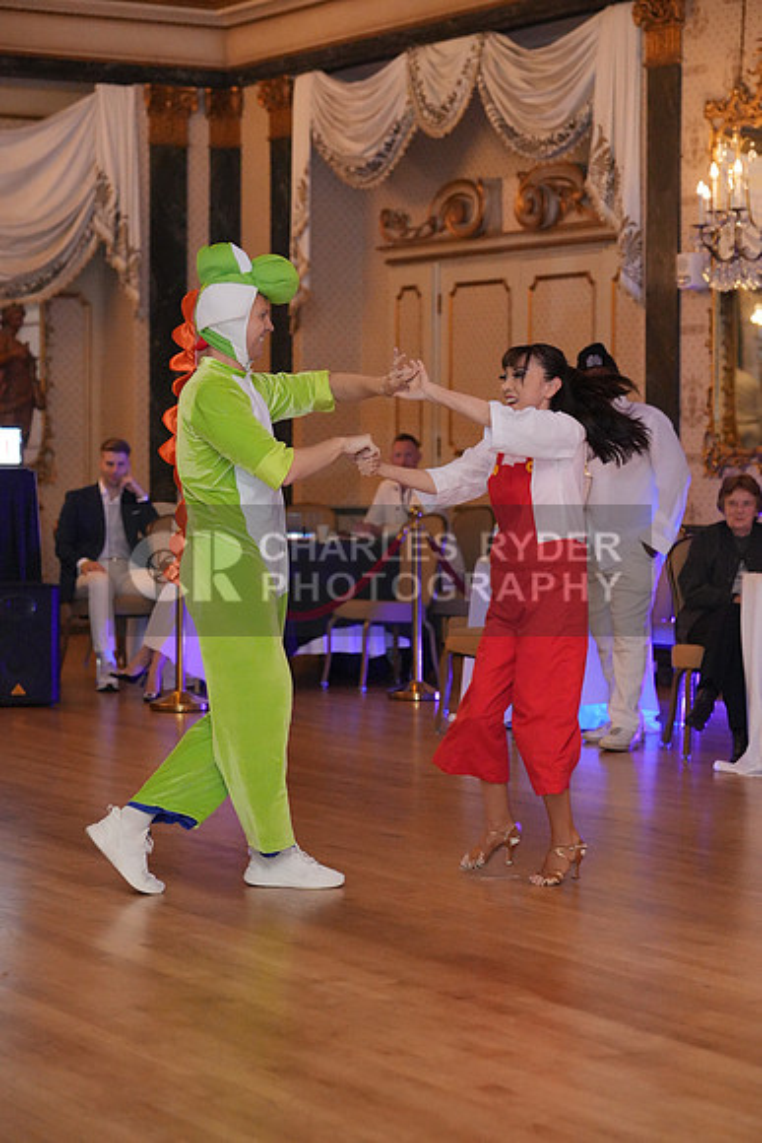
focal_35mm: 84
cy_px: 572
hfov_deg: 16.3
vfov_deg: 24.2
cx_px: 381
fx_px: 2665
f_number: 3.2
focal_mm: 84
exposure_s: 1/250
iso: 8000
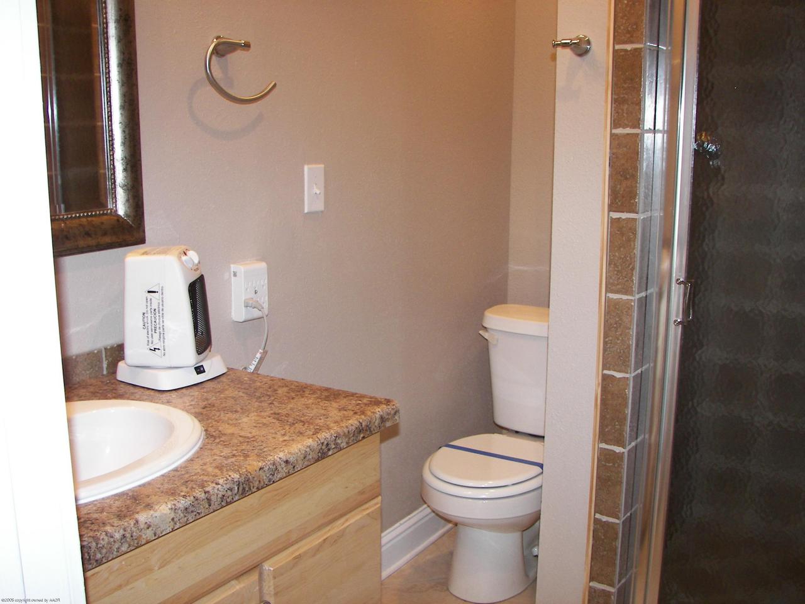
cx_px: 402
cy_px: 302
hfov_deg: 51.4
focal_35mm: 36
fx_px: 837
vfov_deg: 39.7
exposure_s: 1/30
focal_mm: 6
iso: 100
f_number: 2.8
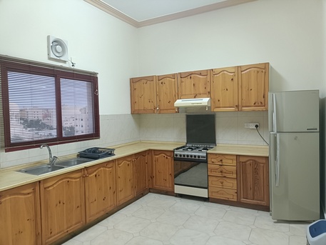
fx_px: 236
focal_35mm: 25
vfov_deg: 54.9
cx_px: 163
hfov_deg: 69.4
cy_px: 122
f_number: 1.7
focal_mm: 4.7
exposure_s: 1/50
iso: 1339
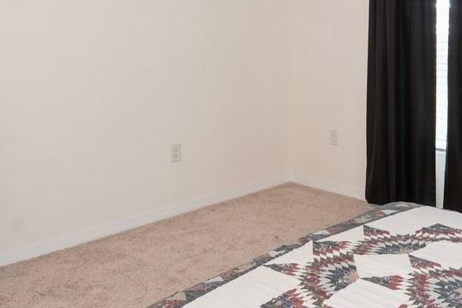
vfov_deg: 29.9
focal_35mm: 43
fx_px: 552
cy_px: 30
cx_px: 360
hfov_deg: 43.6
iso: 200
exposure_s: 1/8
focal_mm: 15
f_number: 8
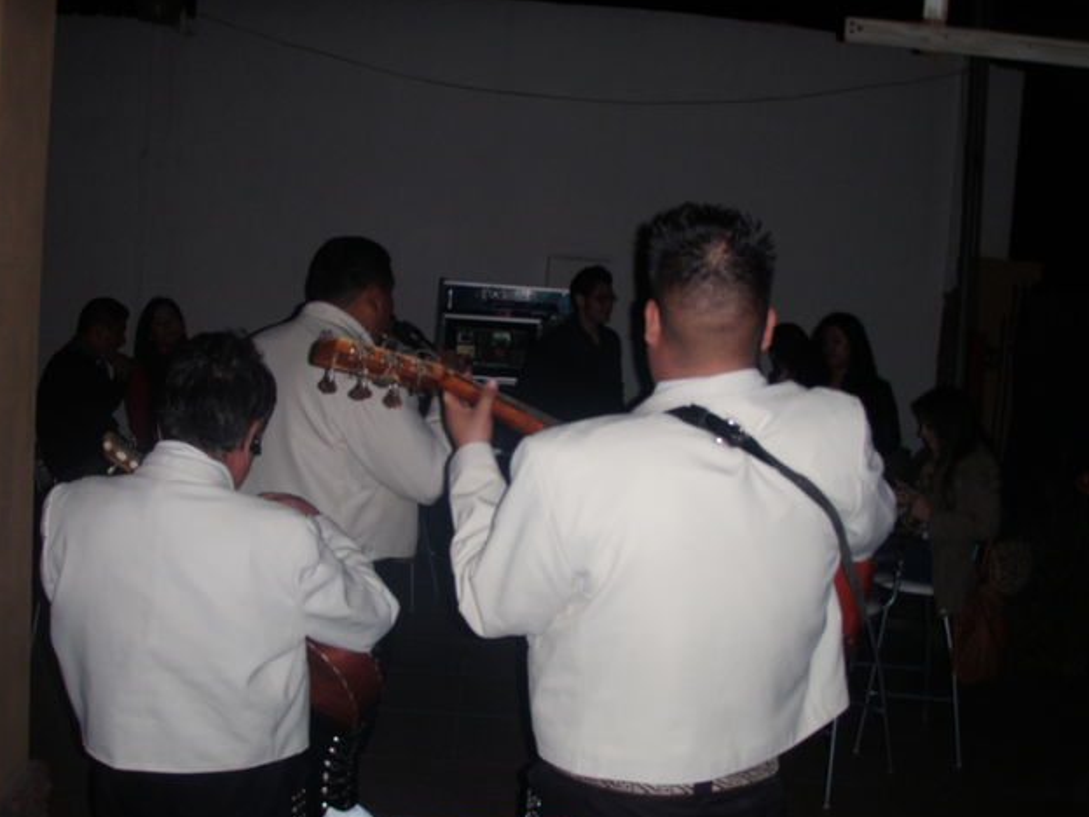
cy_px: 410
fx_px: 1227
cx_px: 543
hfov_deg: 47.9
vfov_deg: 36.8
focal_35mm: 39
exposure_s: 1/30
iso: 100
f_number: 3.5
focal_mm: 6.7
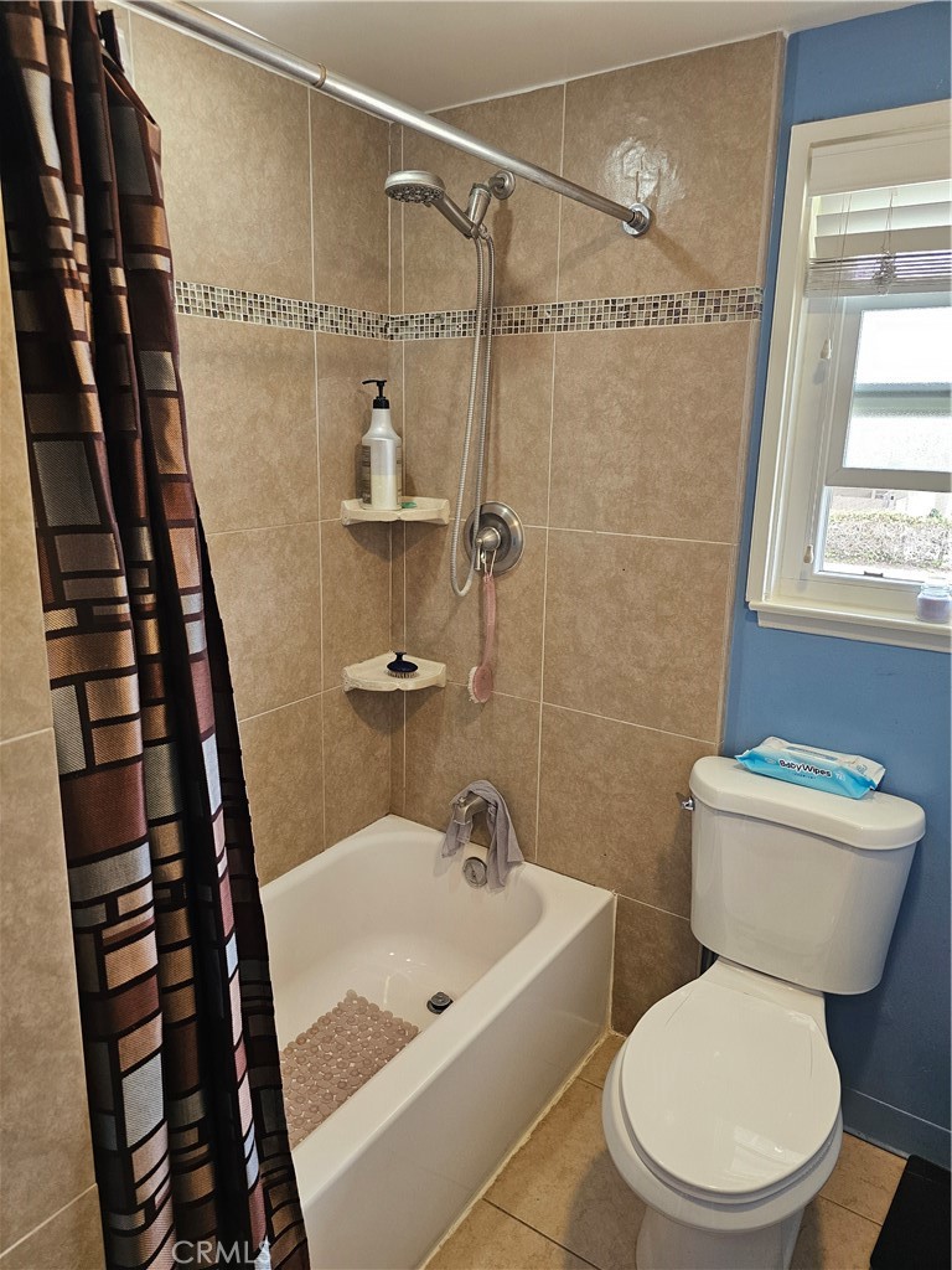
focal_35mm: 23
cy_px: 635
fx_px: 843
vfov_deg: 73.9
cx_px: 476
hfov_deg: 58.9
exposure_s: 1/120
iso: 320
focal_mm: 6.3
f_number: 1.7
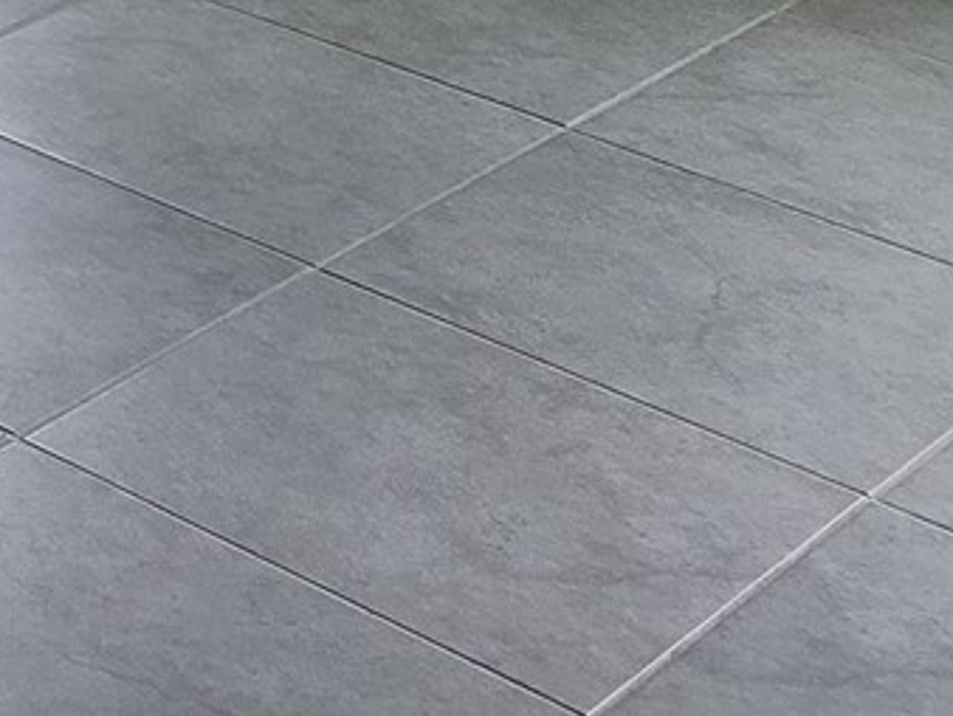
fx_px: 3389
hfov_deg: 13.3
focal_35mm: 123
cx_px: -1074
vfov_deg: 10.5
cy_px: -970
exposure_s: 1/60
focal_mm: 5.4
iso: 64
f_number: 1.8
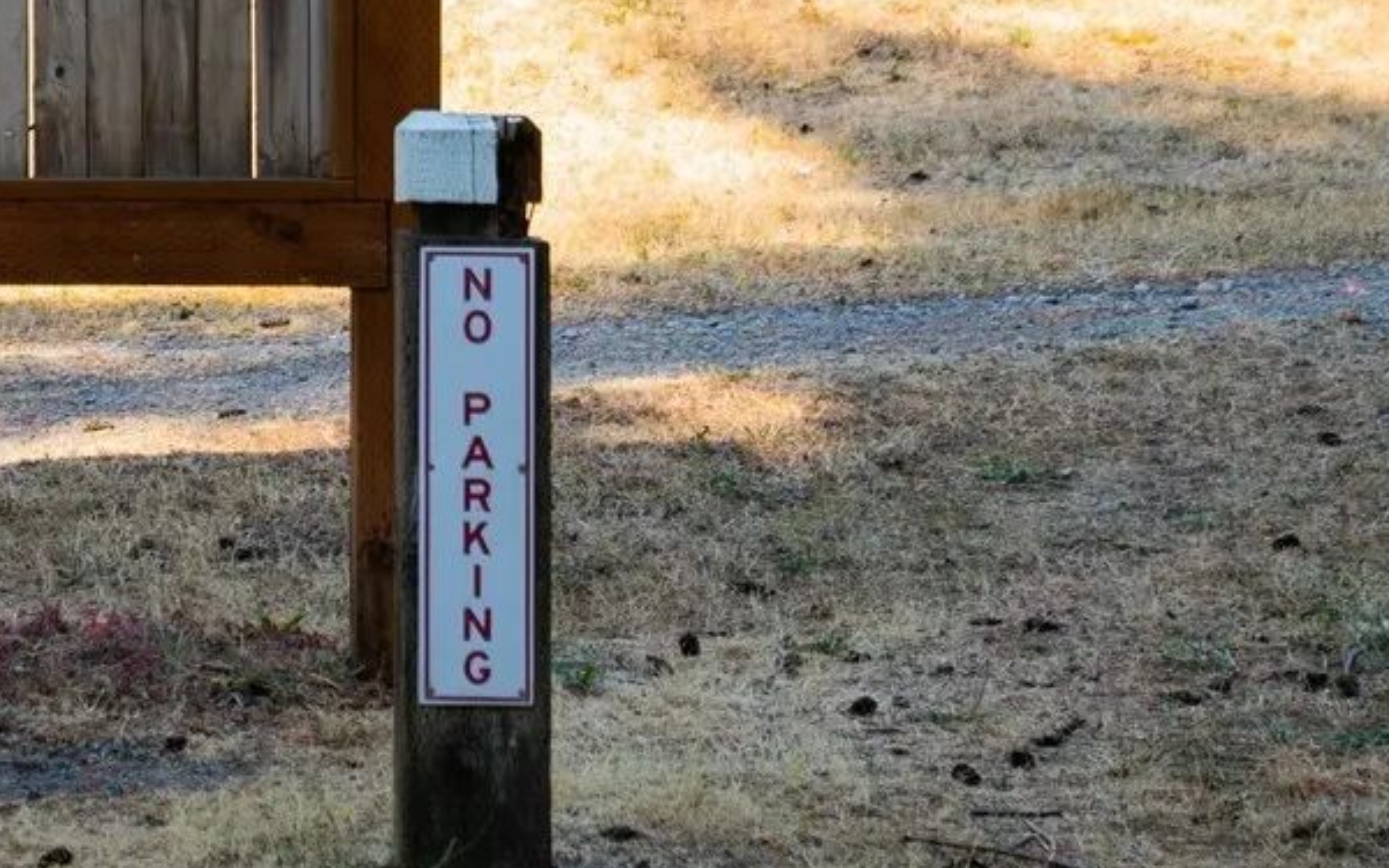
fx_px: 7420
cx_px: -237
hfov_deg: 10.5
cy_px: -290
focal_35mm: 196
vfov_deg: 6.6
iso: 250
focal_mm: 68
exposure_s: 1/800
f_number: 2.8
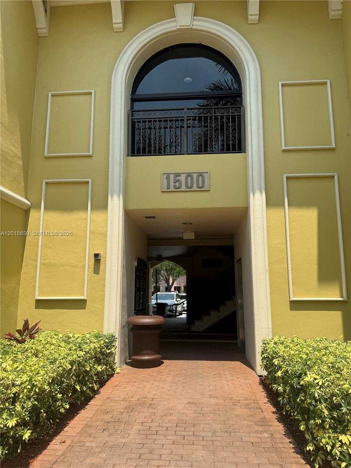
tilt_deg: +10.2
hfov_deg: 56.8
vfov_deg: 71.6
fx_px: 324
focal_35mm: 24
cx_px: 176
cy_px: 234
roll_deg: -0.3
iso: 80
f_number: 1.78
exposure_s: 1/2801
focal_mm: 6.76
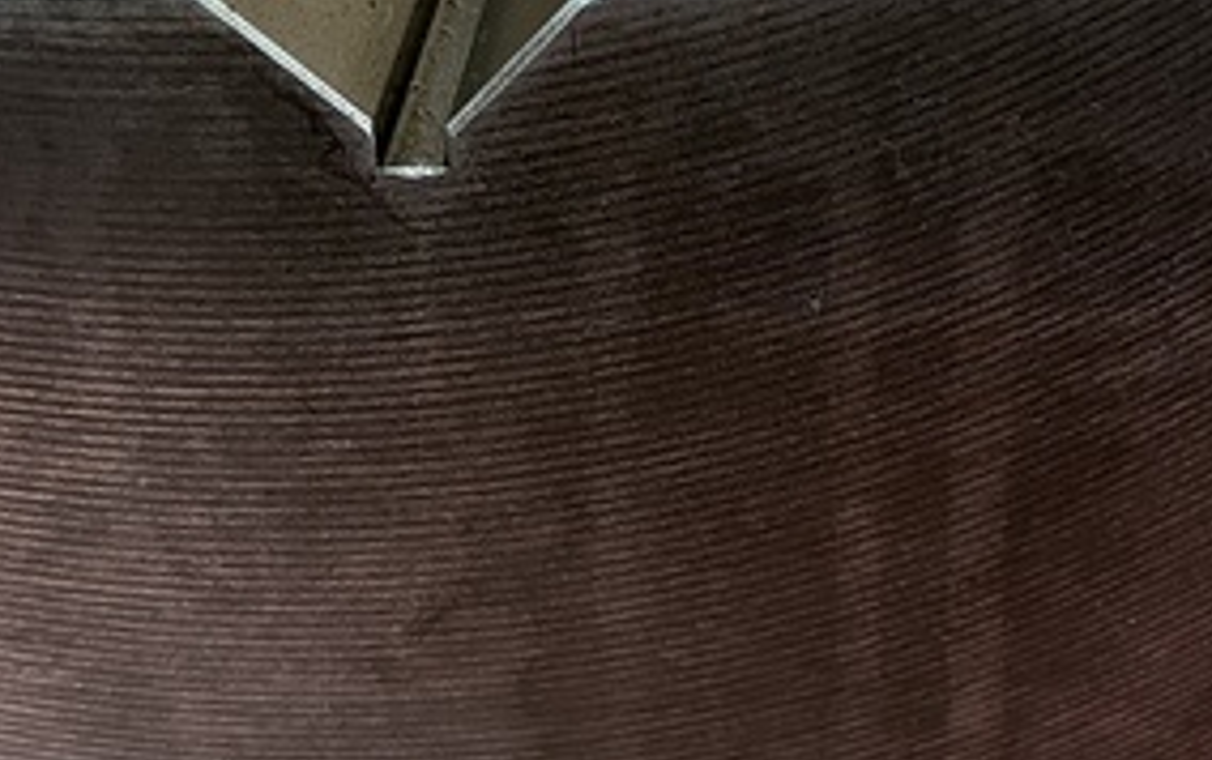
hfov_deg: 32.7
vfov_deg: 21.0
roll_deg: +1.3
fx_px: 2050
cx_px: 785
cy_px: 337
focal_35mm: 62
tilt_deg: -34.3
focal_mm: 5.1
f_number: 1.6
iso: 320
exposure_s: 1/50
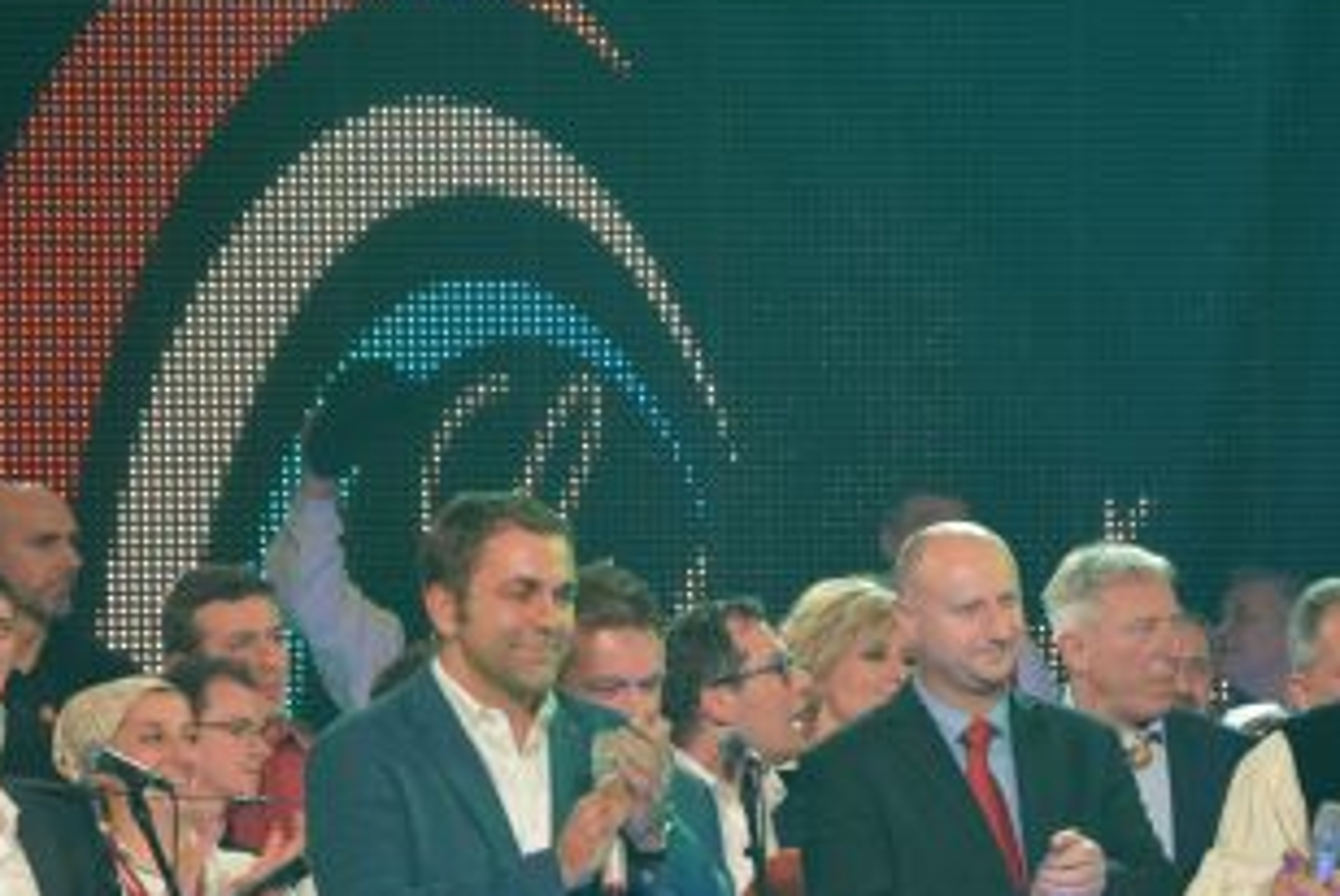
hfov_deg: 6.8
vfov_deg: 4.6
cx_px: 957
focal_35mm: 302
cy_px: 661
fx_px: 11250
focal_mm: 105
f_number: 5.6
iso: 1600
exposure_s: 1/100
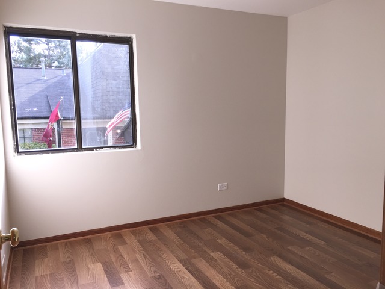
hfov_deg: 61.7
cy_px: 144
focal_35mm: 29
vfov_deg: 48.2
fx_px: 323
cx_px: 192
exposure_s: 1/120
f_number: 2.2
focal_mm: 4.15
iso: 32
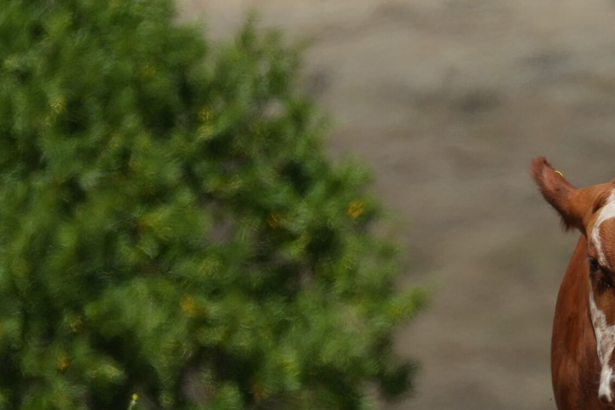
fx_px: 25978
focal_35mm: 1521
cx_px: 754
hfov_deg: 1.4
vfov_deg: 0.9
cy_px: 387
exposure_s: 1/1250
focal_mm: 400
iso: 250
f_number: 6.3
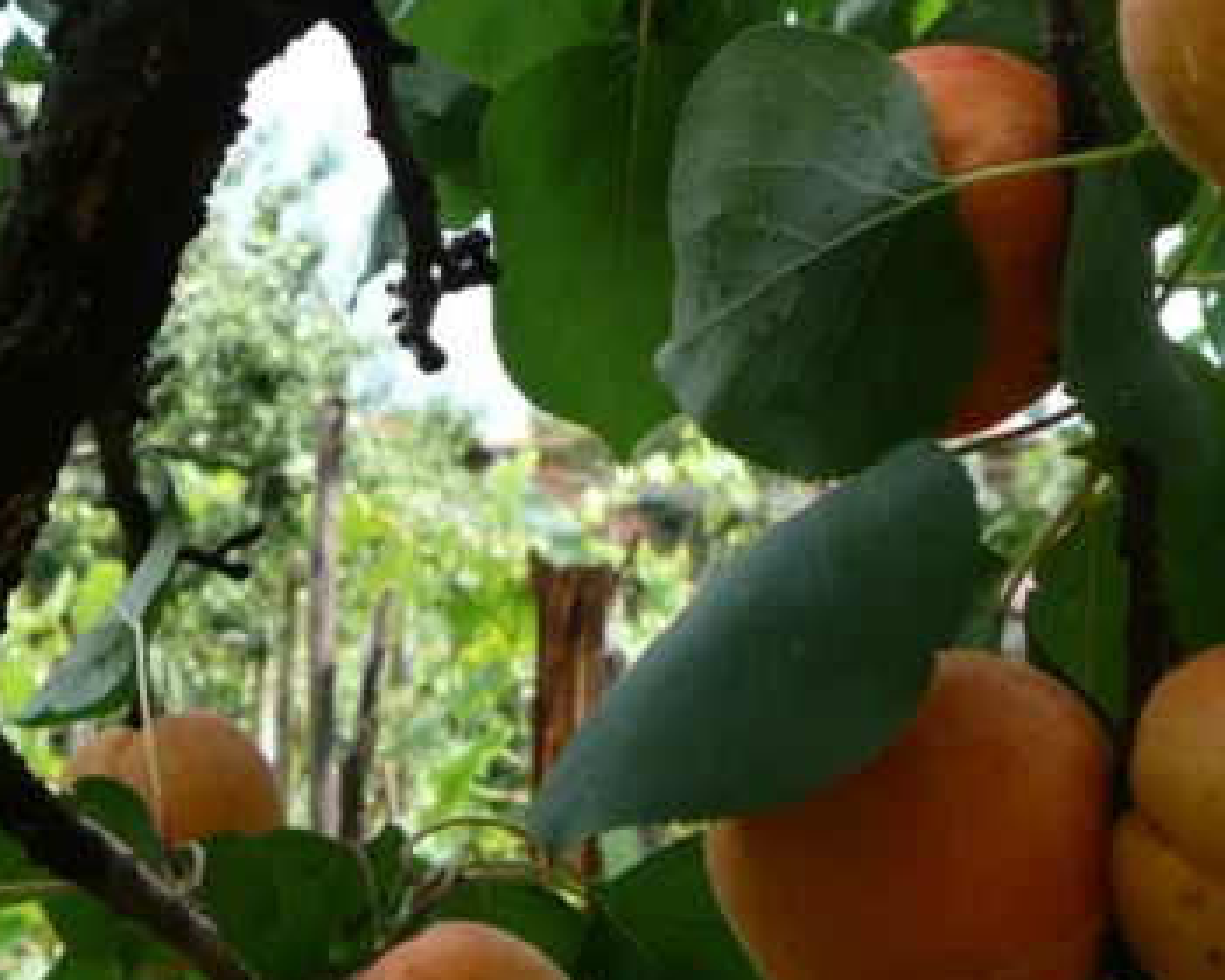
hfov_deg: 25.3
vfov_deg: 20.3
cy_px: 242
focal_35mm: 75
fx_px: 2719
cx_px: 469
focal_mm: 5.2
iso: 80
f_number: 2.8
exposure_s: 1/320
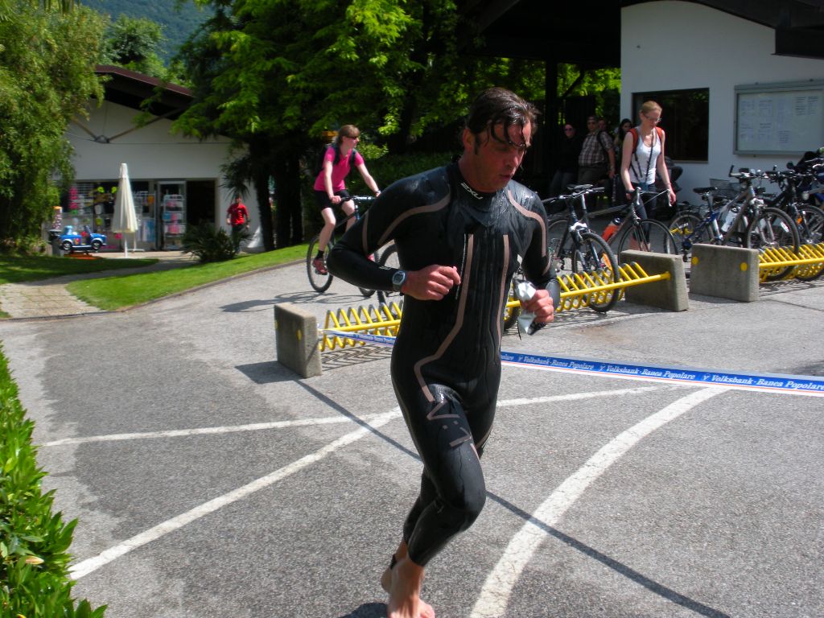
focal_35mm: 44
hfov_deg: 42.9
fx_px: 1047
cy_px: 309
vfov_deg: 32.9
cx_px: 412
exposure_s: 1/460
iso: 64
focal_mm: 7.7
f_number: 4
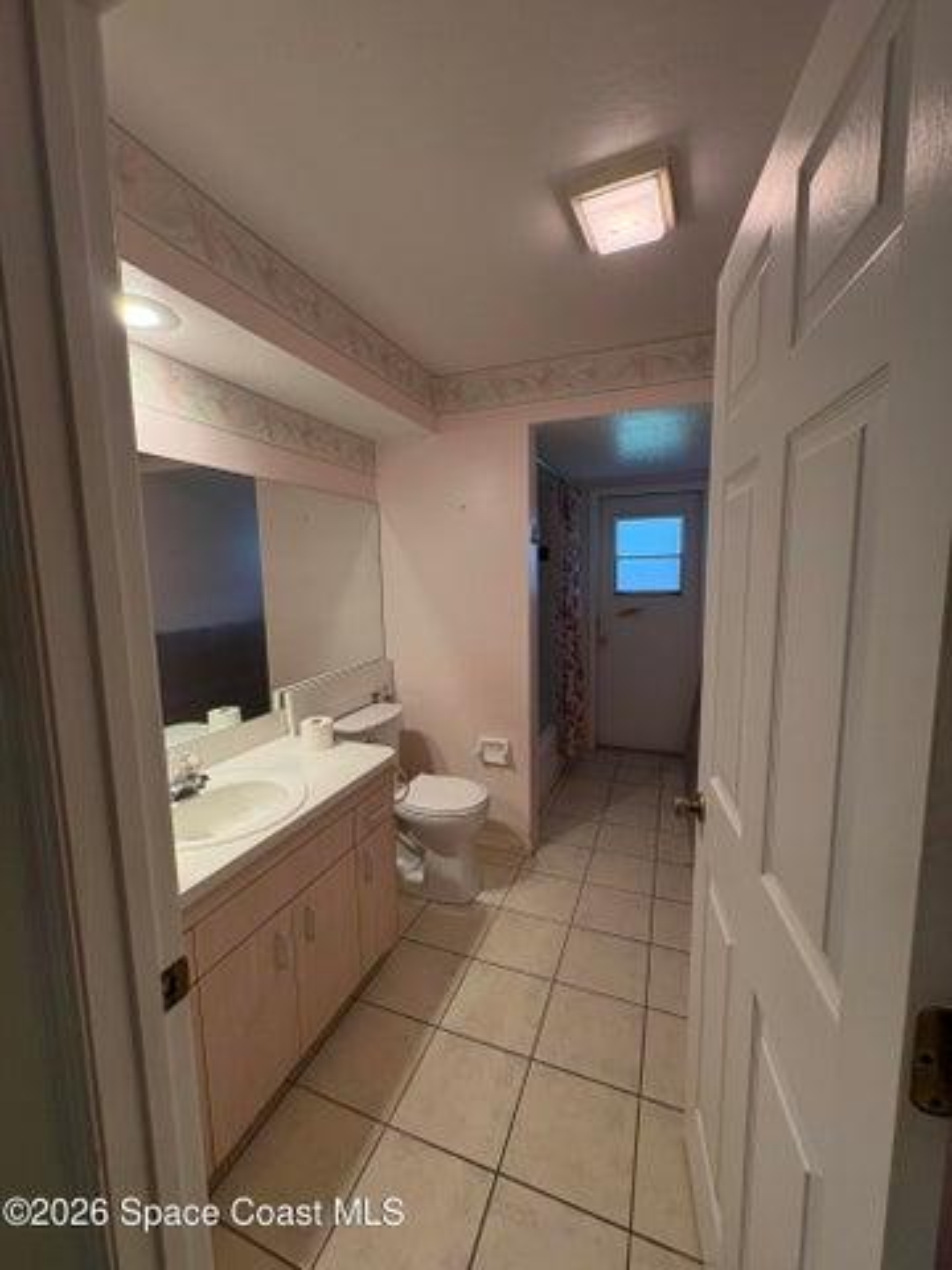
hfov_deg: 85.7
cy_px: 635
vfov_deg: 102.1
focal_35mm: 14
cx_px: 476
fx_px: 513
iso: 200
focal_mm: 2.22
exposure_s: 1/60
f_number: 2.2
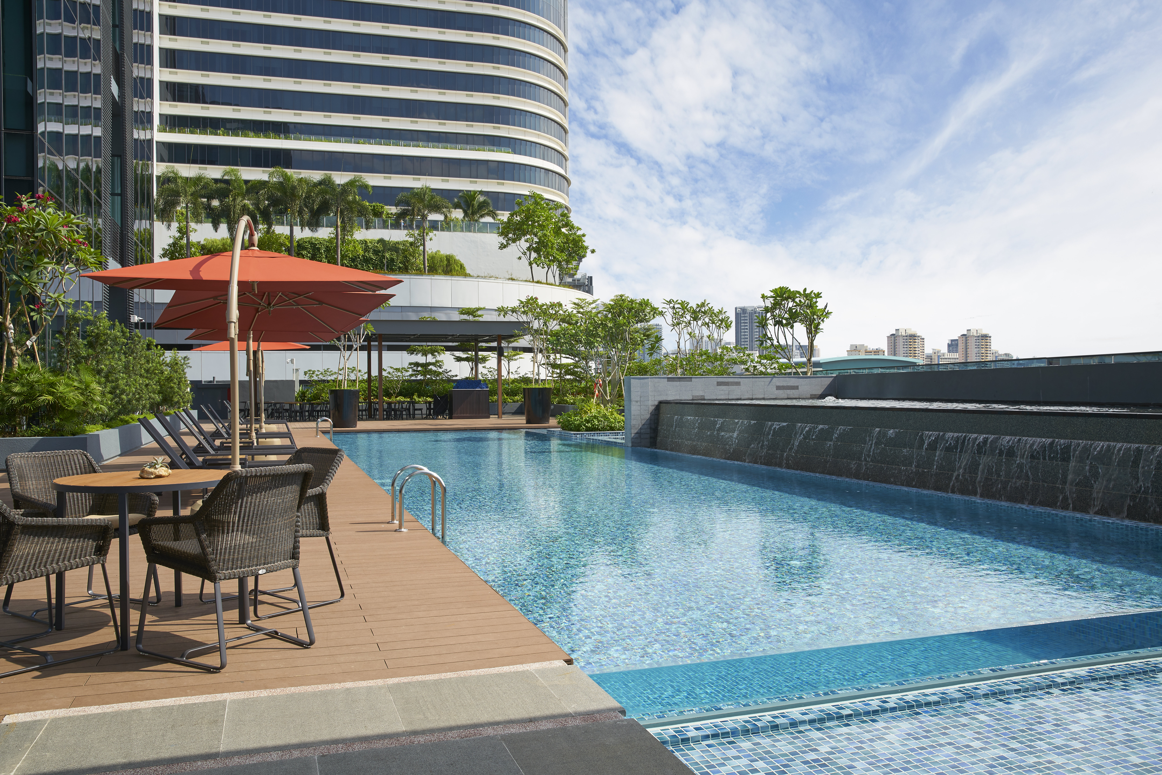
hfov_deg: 65.5
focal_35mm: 28
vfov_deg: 46.4
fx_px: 904
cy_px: 388
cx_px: 581
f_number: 11
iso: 100
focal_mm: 28
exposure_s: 1/100
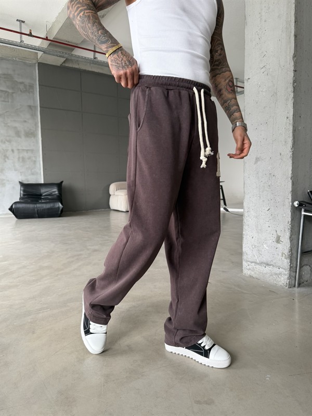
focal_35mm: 24
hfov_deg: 56.8
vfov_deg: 71.6
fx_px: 288
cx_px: 156
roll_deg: +1.6
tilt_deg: -5.5
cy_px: 208
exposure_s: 1/121
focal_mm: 6.76
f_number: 1.78
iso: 100
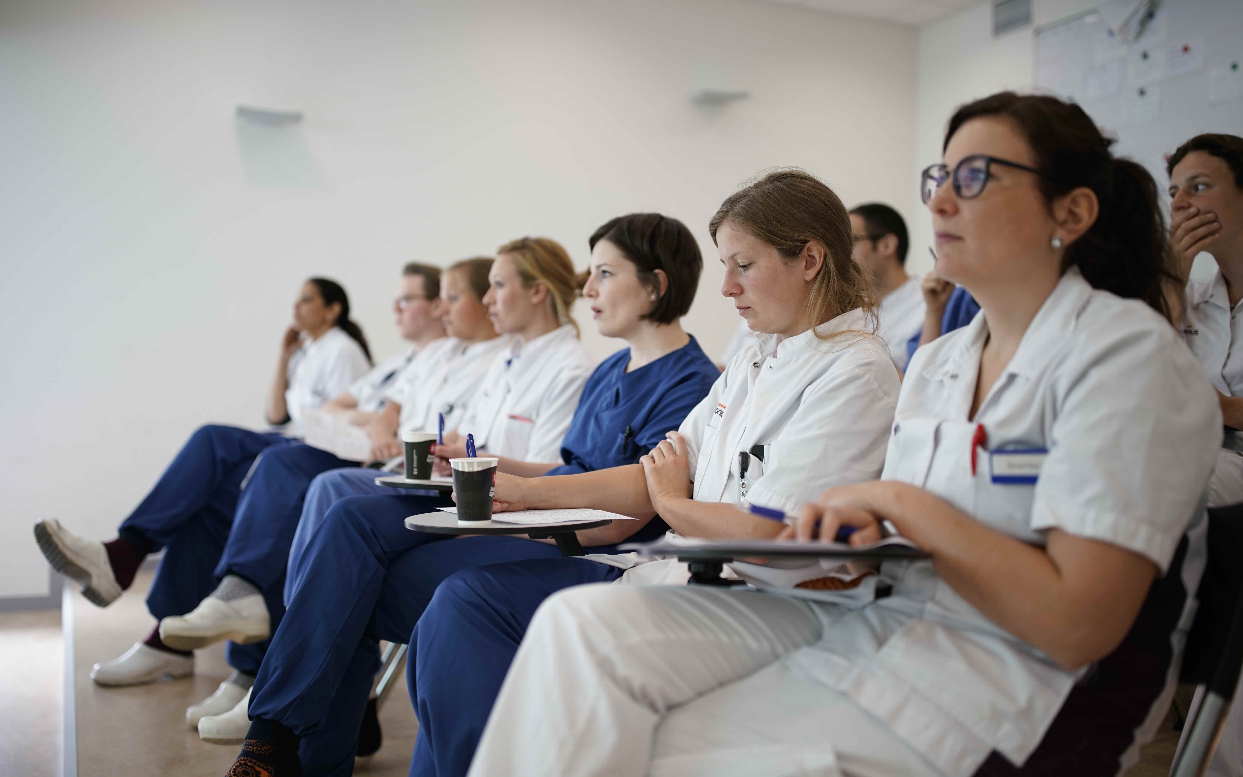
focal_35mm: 36
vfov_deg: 35.3
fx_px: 1219
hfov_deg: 54.0
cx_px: 620
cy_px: 391
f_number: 1.4
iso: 500
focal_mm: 35
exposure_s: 1/60
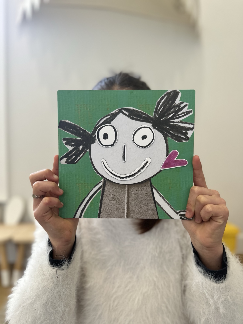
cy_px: 162
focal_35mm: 24
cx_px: 122
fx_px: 225
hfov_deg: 56.8
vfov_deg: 71.6
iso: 125
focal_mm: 6.86
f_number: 1.78
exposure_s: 1/100
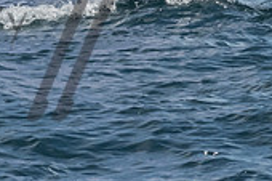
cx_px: -108
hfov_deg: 2.8
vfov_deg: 1.9
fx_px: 5480
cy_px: -34
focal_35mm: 726
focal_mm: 125
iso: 640
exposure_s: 1/1600
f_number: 14
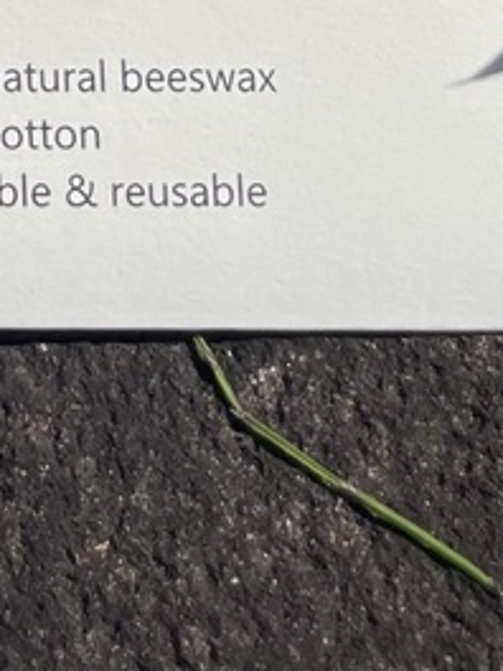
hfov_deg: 11.3
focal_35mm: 126
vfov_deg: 13.1
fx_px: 2441
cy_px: -755
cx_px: -231
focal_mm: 4.2
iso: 50
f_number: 1.6
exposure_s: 1/14925
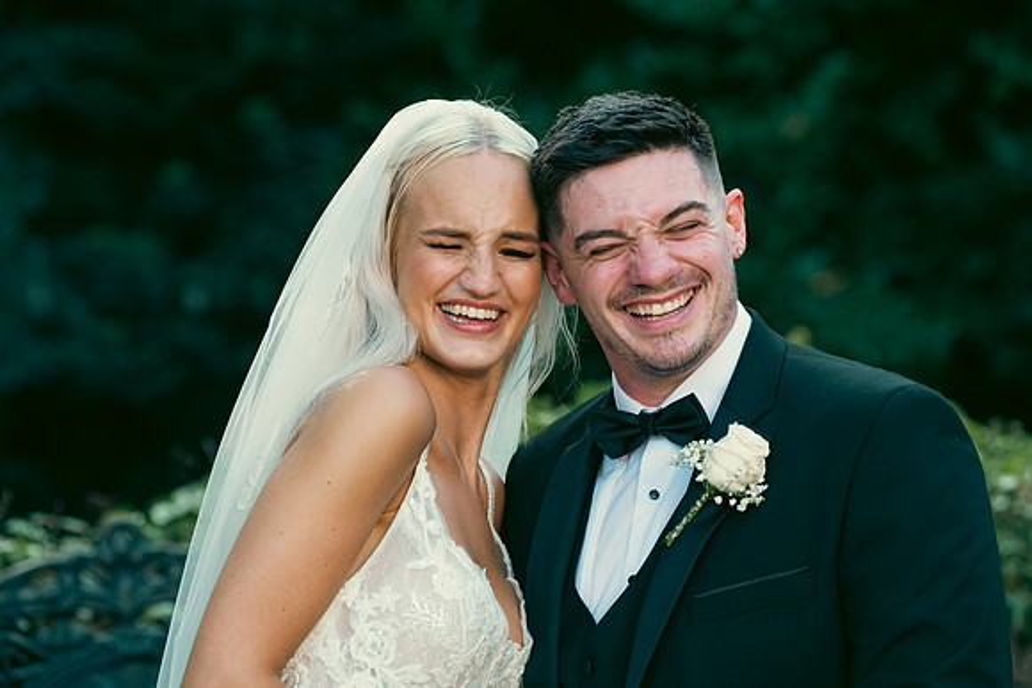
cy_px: 344
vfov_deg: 13.0
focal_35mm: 105
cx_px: 516
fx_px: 3011
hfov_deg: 19.5
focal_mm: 105
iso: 200
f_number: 3.5
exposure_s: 1/200
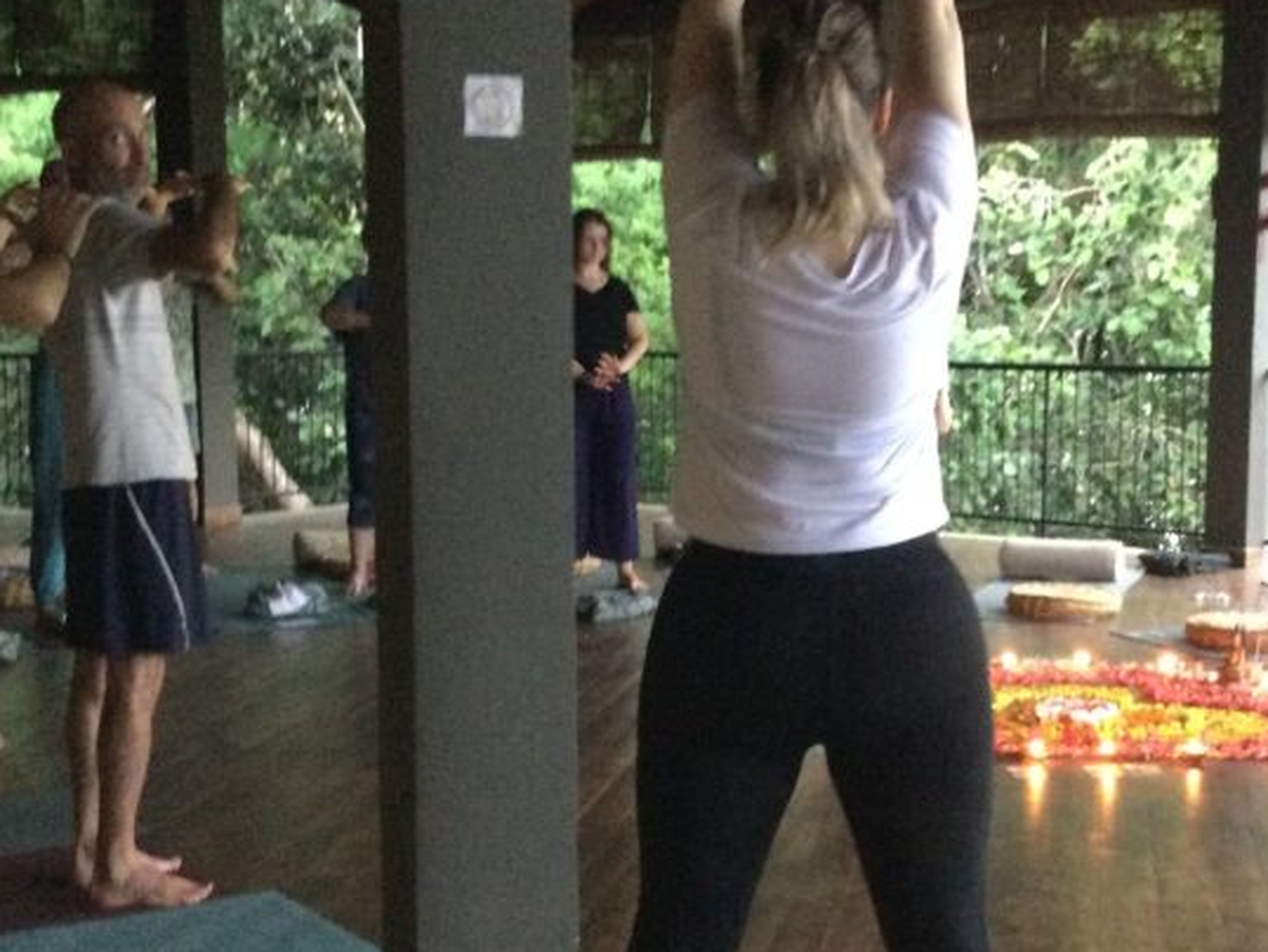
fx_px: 2162
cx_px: 790
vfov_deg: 24.8
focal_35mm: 59
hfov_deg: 32.5
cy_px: 577
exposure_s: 1/17
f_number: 2.4
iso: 400
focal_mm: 3.3
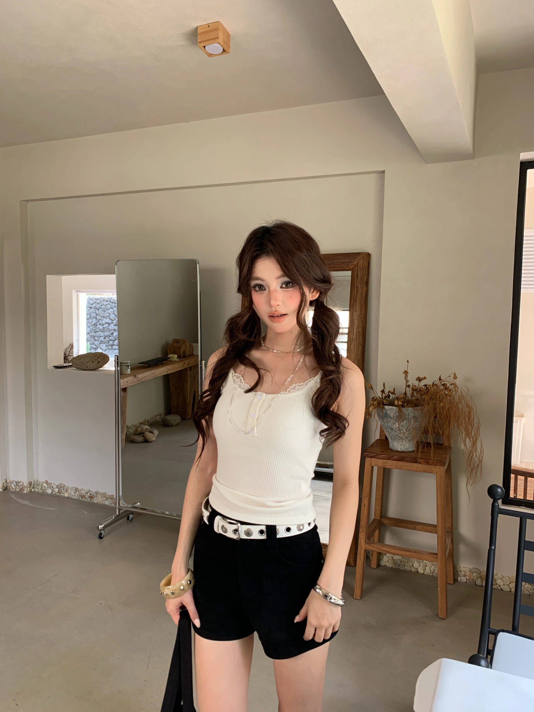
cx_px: 267
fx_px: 535
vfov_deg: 67.3
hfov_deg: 53.1
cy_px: 356
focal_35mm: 26
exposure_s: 1/121
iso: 64
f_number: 1.8
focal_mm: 4.25
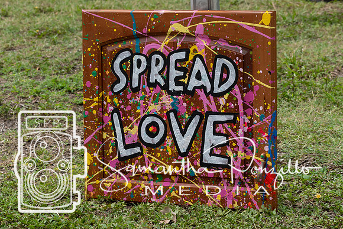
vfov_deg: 7.4
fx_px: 1781
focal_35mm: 187
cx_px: 172
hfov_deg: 11.0
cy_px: 96
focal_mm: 70
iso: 200
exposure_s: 1/640
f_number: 6.3
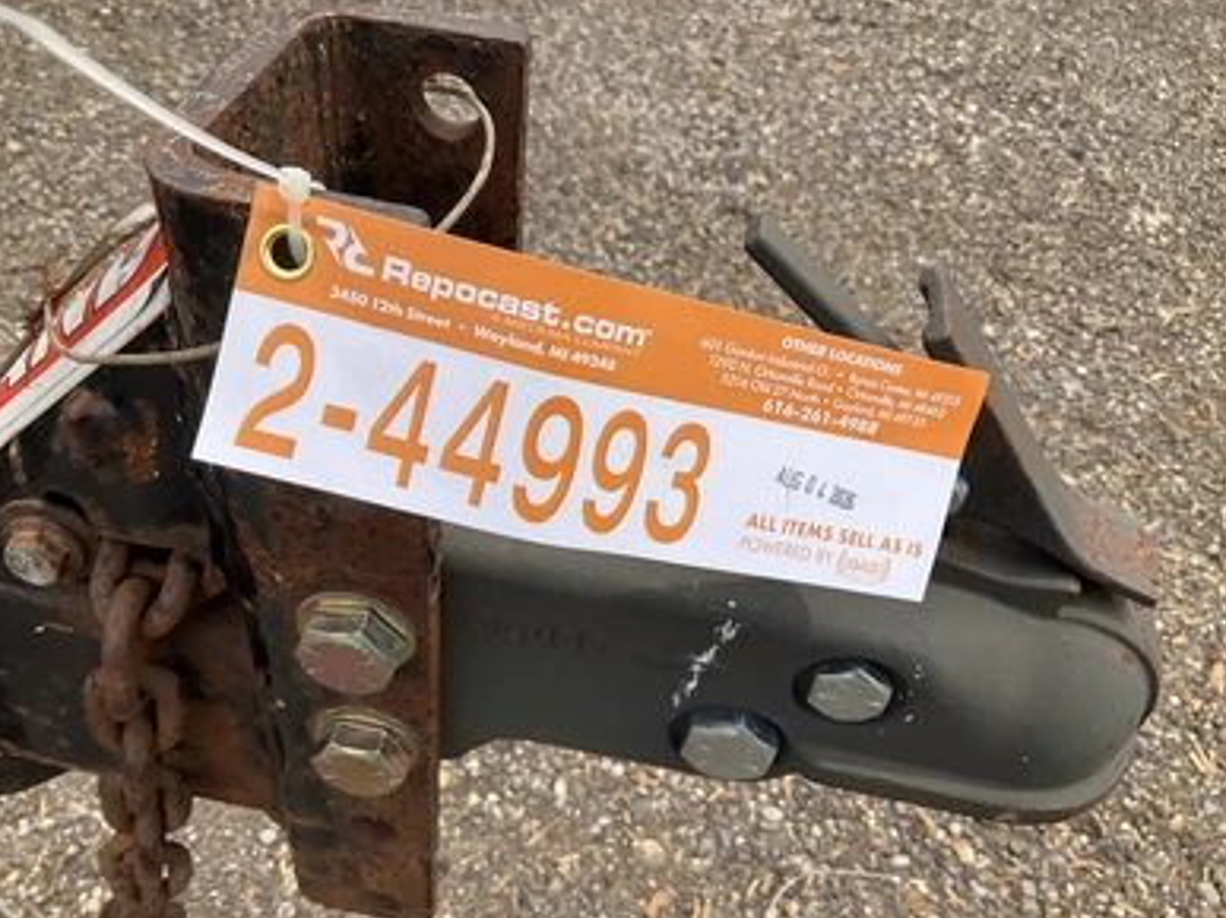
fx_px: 1062
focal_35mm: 30
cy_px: 465
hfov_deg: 60.0
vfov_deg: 46.8
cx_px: 605
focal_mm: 3
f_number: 1.8
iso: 25
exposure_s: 1/1490
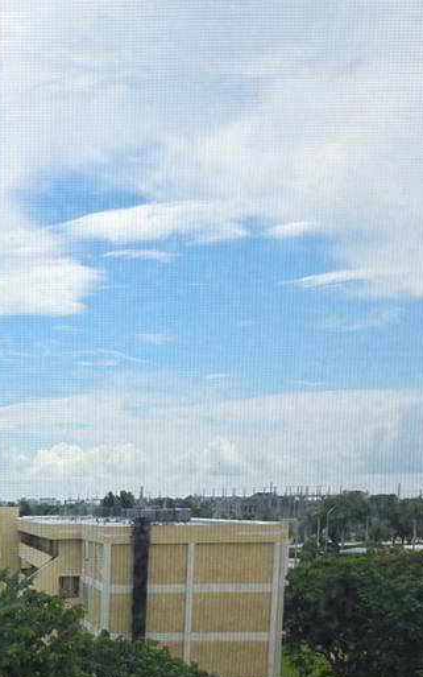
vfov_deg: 33.0
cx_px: -115
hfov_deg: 20.9
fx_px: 1050
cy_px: 662
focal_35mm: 57
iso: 80
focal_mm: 6.3
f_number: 1.7
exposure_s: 1/3194
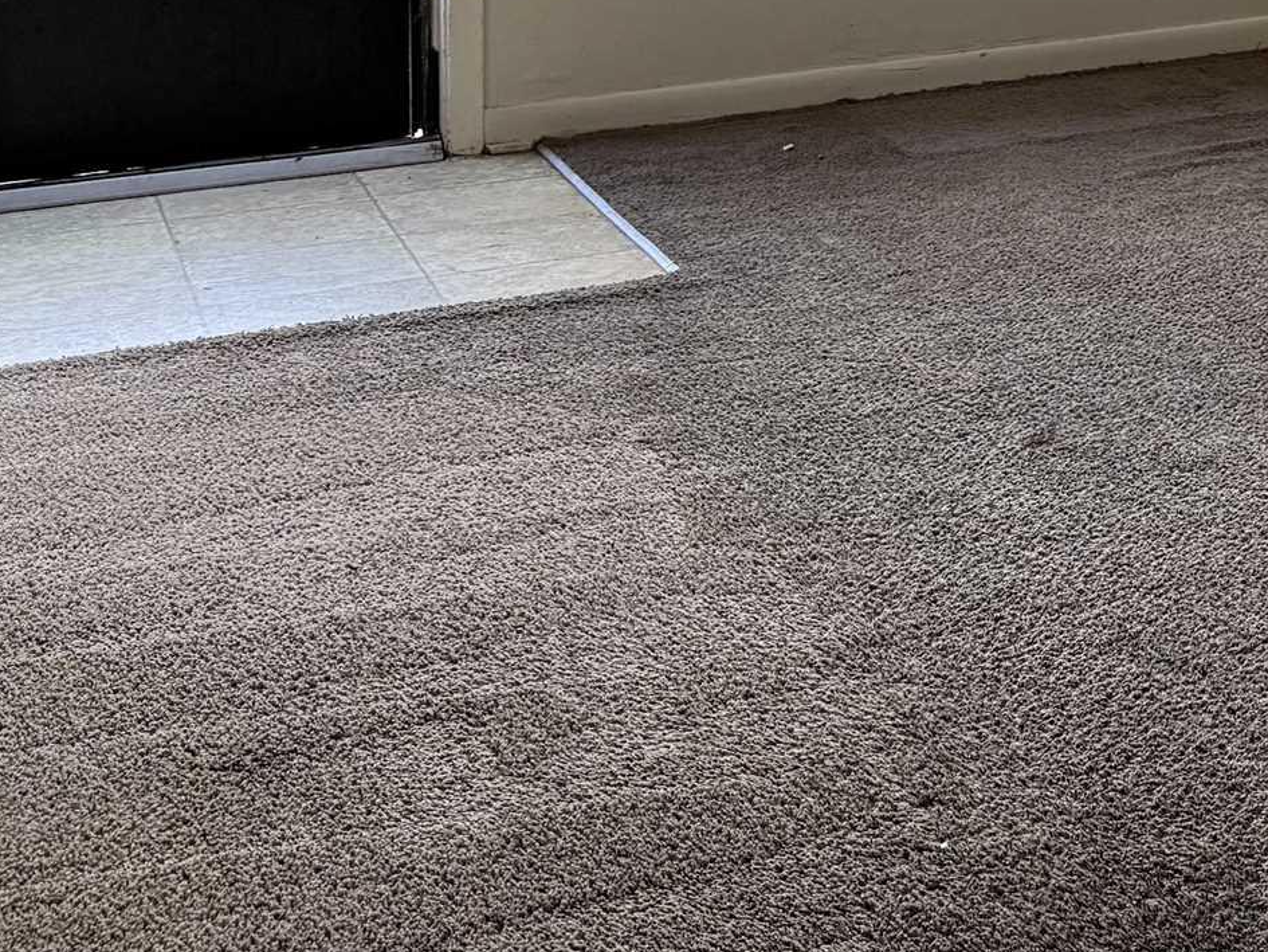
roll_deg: +0.8
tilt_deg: +0.5
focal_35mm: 78
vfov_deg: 17.0
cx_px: 1602
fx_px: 2858
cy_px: -513
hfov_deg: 22.6
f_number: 1.78
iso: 200
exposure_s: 1/176
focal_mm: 6.76
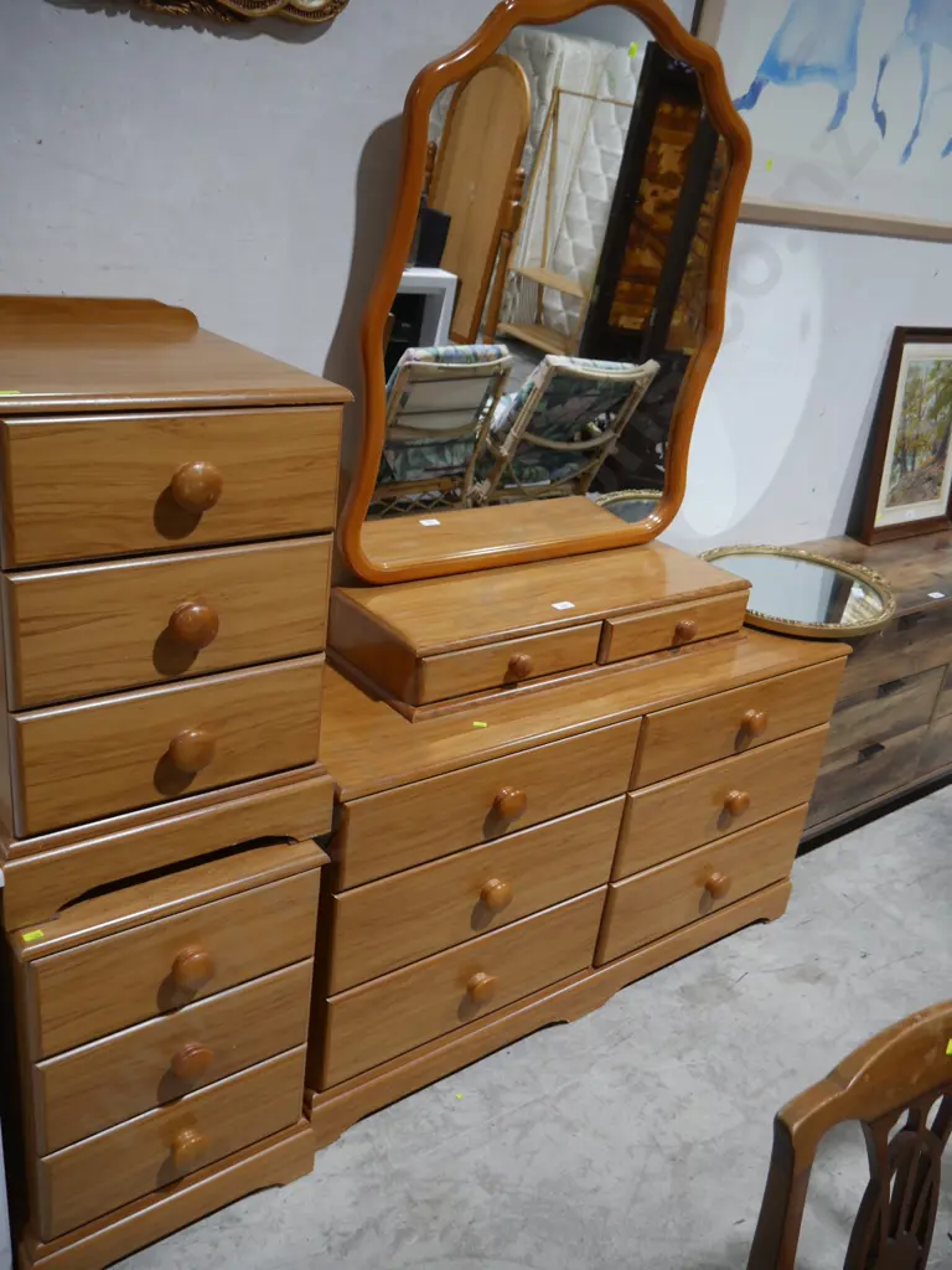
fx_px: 1027
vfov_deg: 63.4
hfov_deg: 49.7
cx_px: 476
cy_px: 635
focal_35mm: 28
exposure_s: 1/60
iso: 250
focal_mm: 14
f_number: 3.5
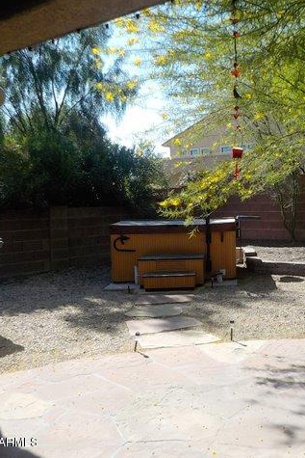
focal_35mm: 42
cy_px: 230
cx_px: 255
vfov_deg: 46.4
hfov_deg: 30.9
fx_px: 533
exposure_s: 1/800
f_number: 3.3
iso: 125
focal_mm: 4.1
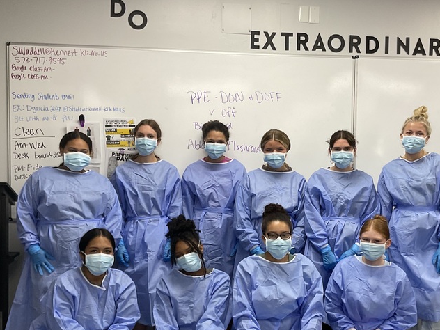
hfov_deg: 40.2
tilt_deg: -1.2
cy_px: 200
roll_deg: -1.3
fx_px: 597
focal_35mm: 47
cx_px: 269
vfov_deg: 30.8
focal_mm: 3
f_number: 1.8
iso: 50
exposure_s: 1/60
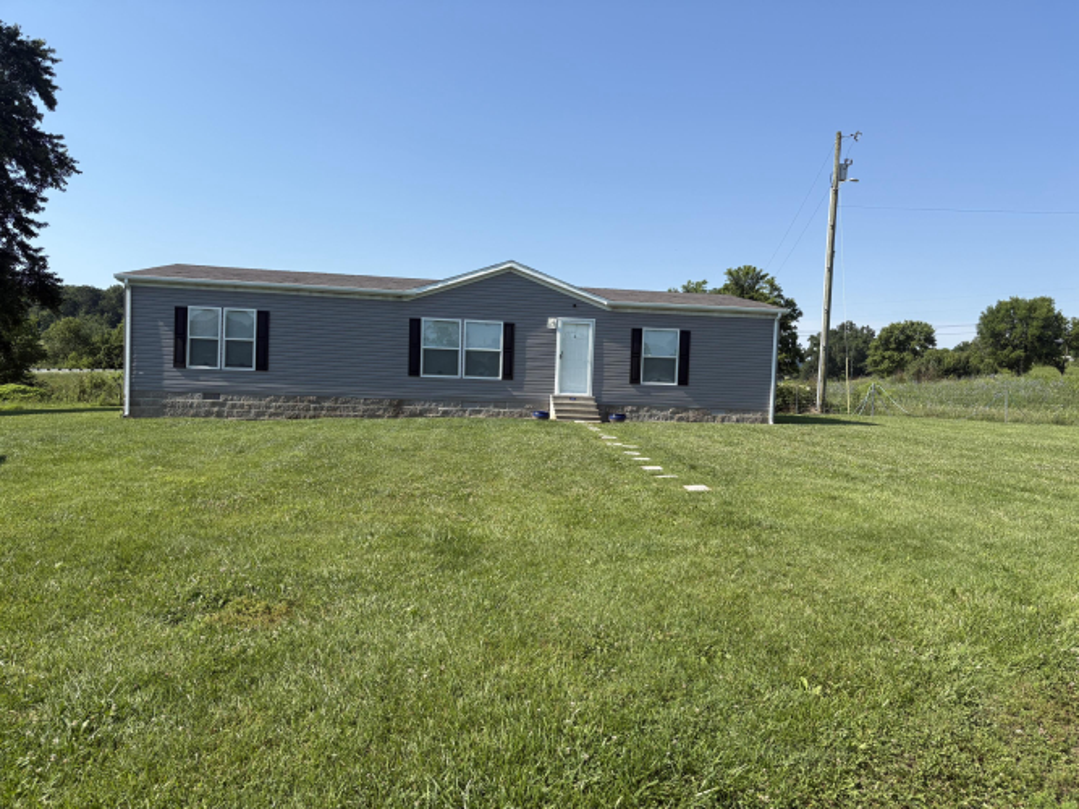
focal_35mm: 26
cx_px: 540
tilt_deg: -3.2
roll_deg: -1.3
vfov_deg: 53.0
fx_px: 810
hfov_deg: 67.3
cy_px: 404
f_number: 1.6
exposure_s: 1/2985
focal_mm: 5.96
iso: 50
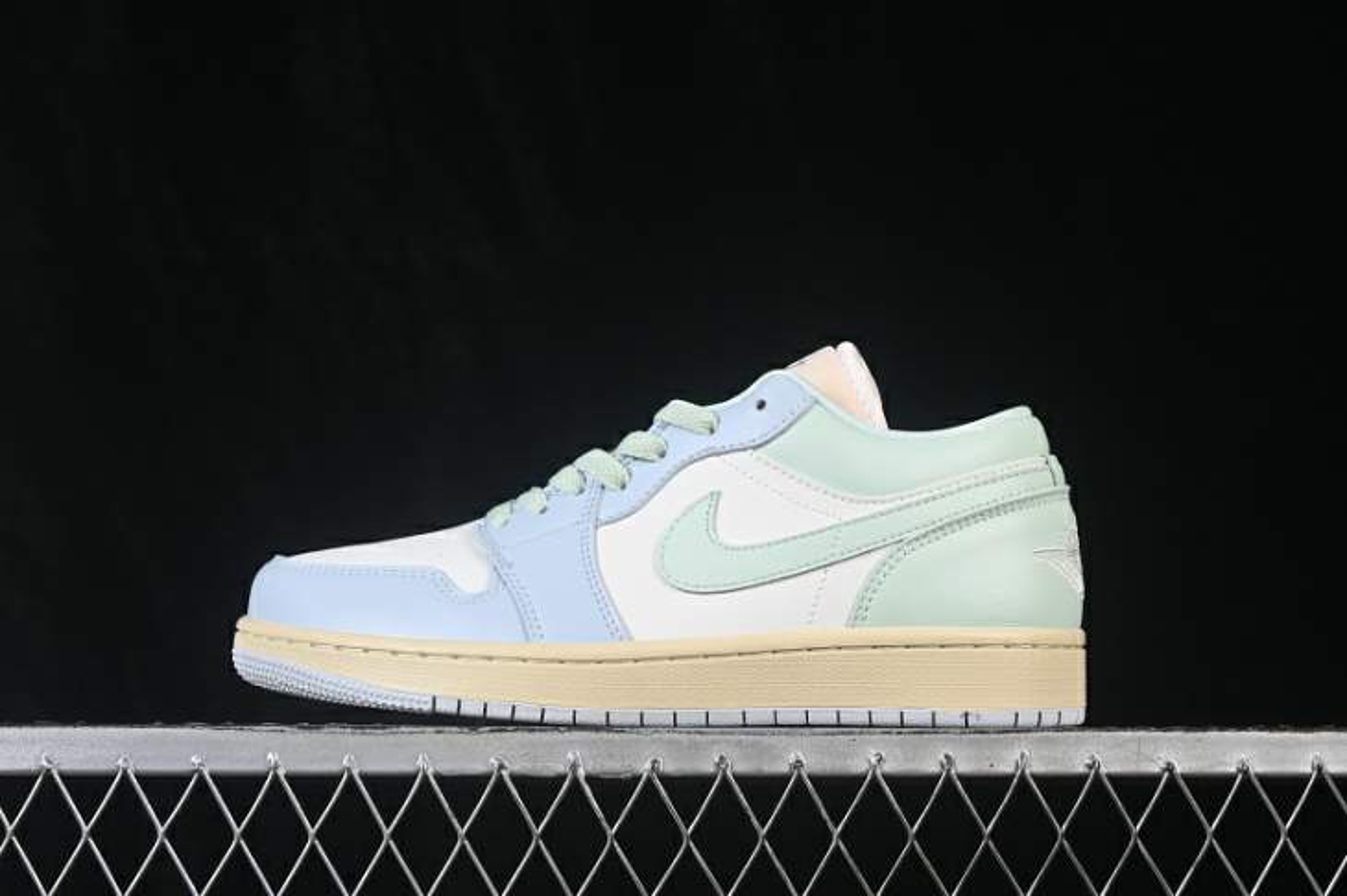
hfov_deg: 27.0
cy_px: 448
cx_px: 674
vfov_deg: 18.2
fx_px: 2805
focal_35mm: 75
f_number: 8
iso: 160
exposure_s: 1/80
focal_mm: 50
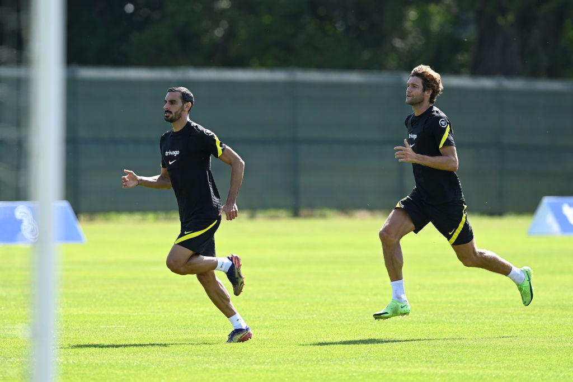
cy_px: 191
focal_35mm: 400
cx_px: 286
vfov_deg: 3.4
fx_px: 6367
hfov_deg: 5.2
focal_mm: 400
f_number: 4
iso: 400
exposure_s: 1/1600
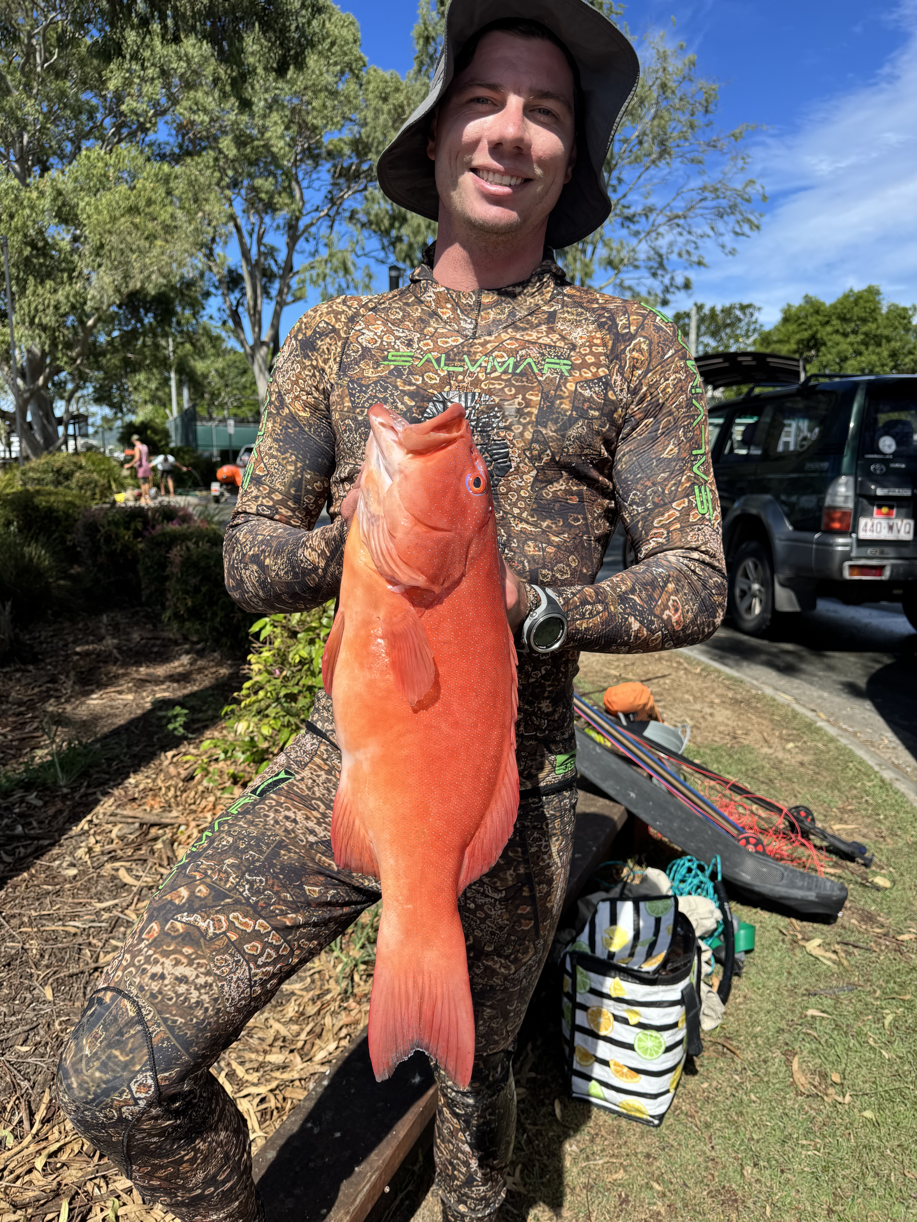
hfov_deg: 56.8
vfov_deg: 71.6
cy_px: 611
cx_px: 458
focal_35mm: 24
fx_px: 848
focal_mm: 6.76
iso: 80
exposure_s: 1/3096
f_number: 1.78
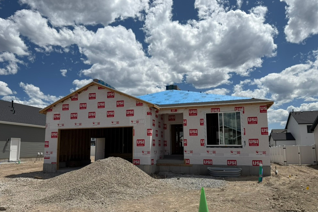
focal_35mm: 26
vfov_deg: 49.4
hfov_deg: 69.4
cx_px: 153
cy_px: 118
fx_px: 230
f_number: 1.78
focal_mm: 6.76
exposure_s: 1/14286
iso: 80
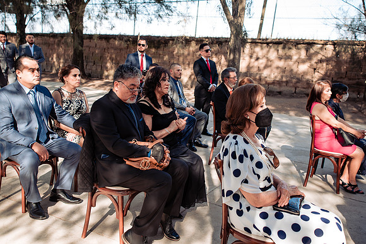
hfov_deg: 54.4
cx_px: 183
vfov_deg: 37.9
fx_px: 356
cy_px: 122
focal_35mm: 35
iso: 100
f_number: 4
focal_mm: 35
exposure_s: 1/160
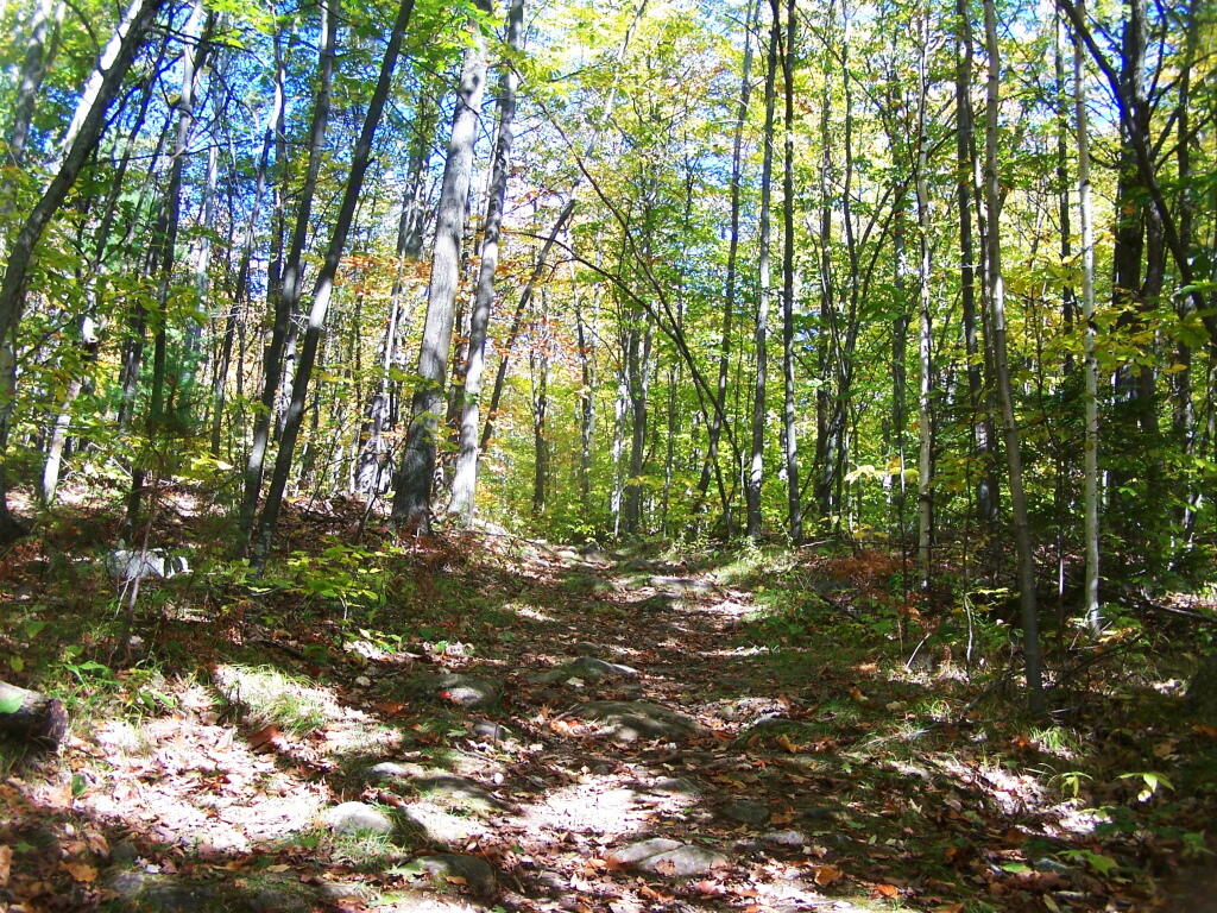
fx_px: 1336
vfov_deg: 37.7
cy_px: 456
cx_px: 608
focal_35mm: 38
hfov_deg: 49.0
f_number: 2.8
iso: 80
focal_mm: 6.3
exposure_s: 1/125
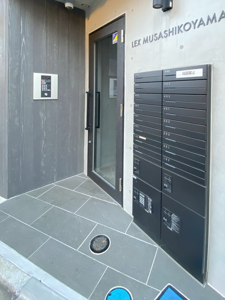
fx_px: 156
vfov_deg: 83.9
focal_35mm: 18
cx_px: 128
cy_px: 93
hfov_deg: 71.2
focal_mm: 1.54
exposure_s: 1/98
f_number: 2.4
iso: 250
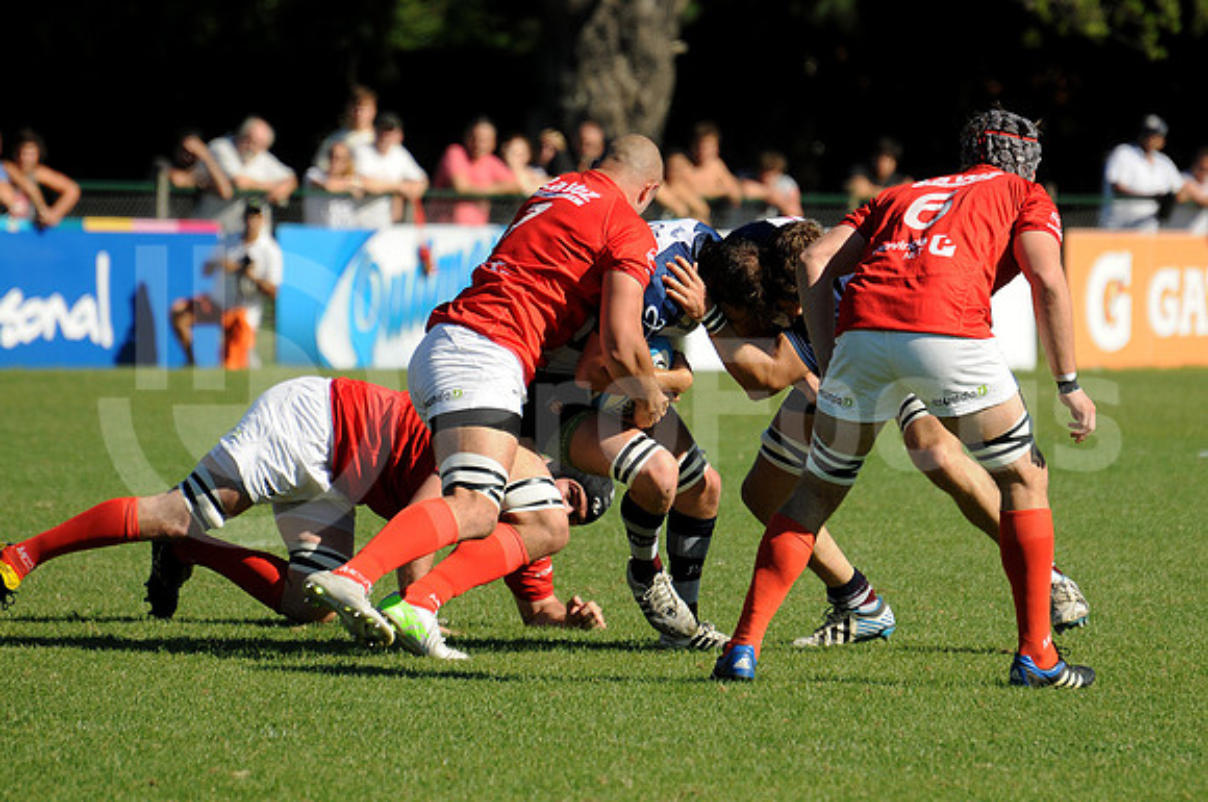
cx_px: 604
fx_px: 15079
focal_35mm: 450
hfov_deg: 4.6
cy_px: 401
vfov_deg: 3.0
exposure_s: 1/1000
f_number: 5.6
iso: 320
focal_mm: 300
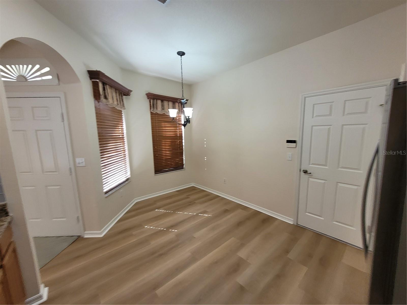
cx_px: 204
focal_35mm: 13
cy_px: 152
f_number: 2.2
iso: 125
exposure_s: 1/60
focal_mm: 1.74
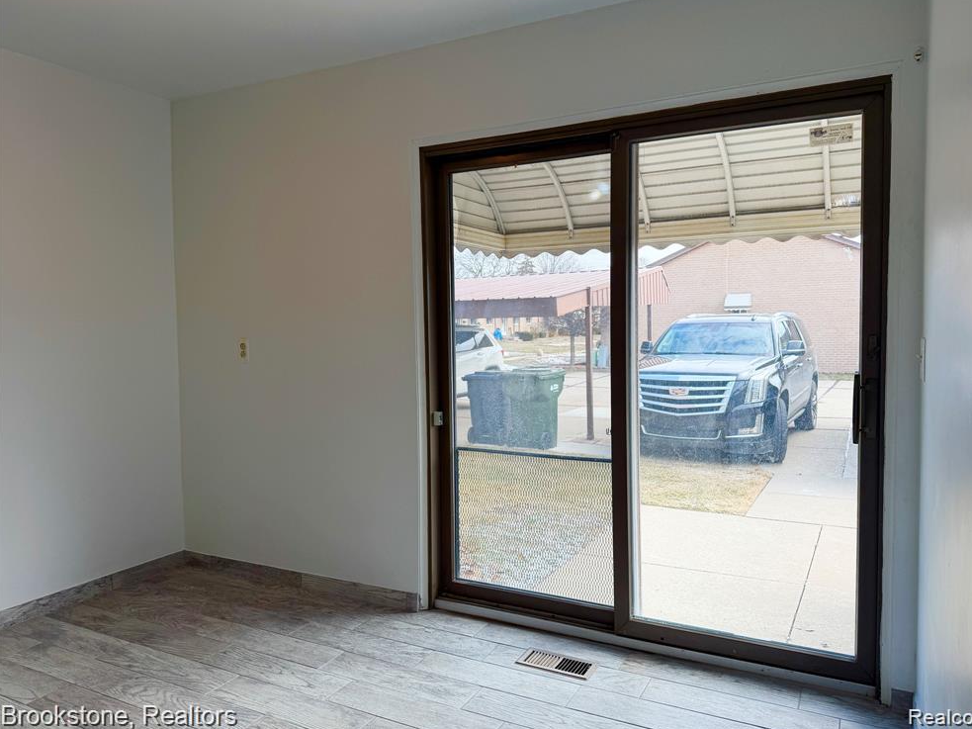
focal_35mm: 25
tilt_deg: -3.5
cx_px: 502
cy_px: 353
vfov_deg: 54.9
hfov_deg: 69.4
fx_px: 702
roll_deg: +1.2
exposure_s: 1/488
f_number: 1.78
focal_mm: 6.76
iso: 80
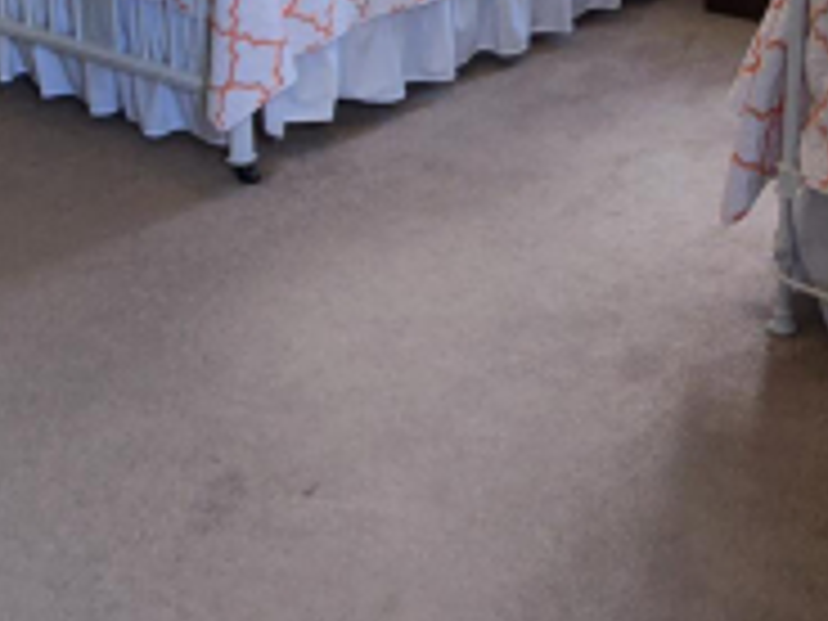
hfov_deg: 39.7
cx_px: 585
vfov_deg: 28.6
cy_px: -29
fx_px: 1124
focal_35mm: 47
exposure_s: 1/60.2
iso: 64
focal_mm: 2.2
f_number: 2.2
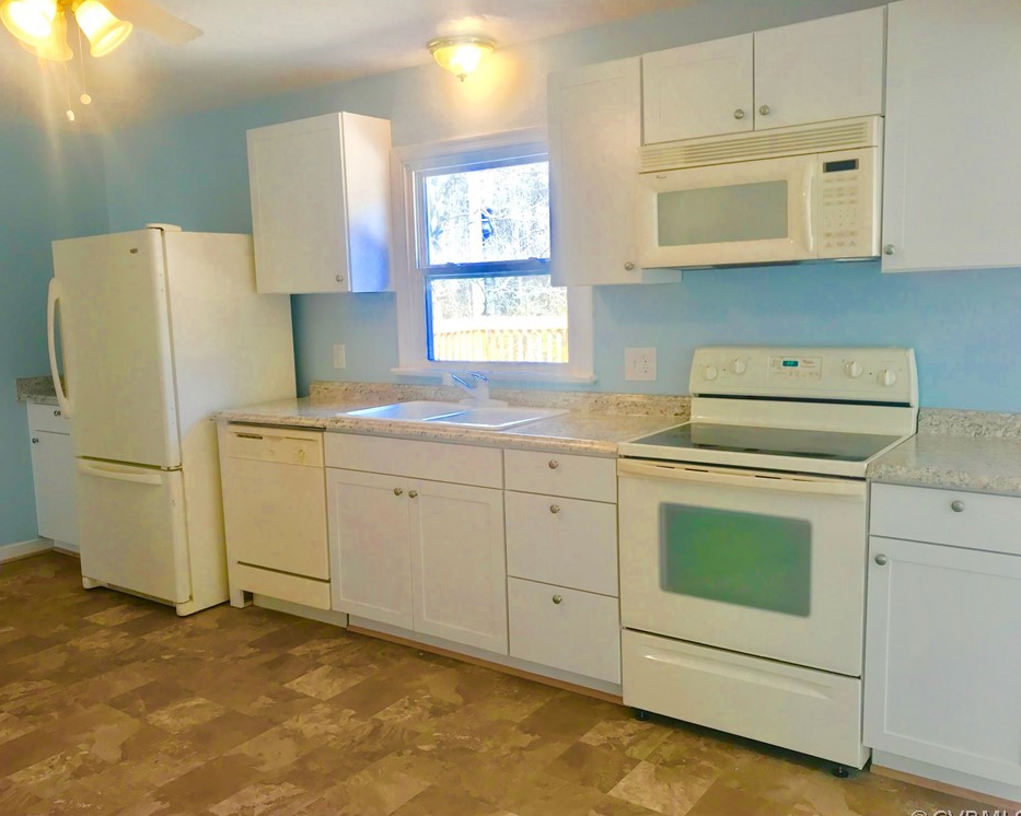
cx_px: 475
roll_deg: +1.6
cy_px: 418
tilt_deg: -7.6
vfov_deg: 48.5
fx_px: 906
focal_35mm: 30
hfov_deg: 58.7
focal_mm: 3.99
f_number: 1.8
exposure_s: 1/60
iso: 25
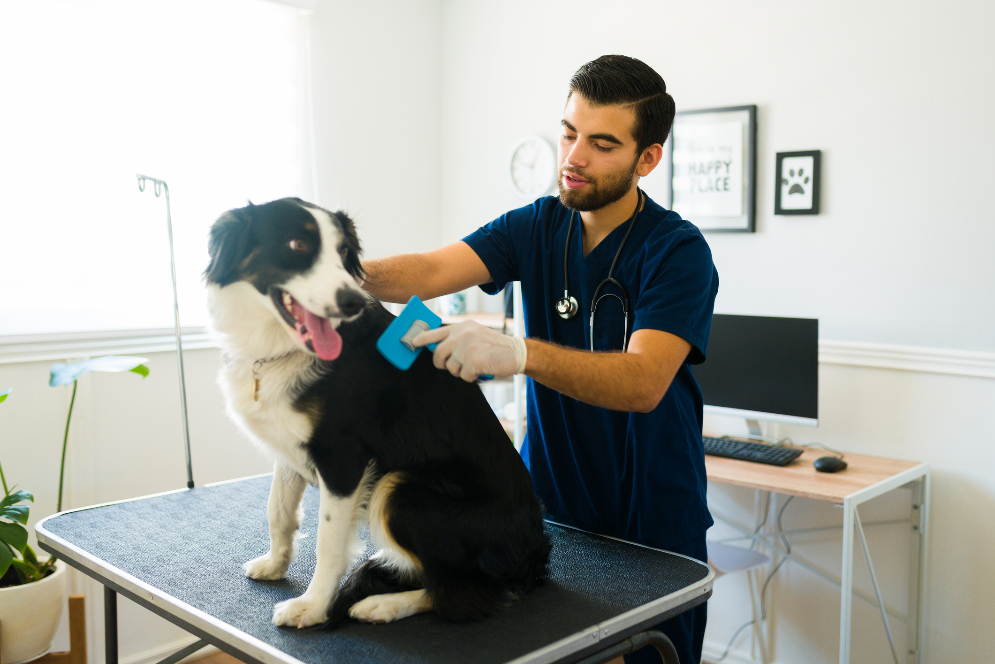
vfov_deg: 37.9
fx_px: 967
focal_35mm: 35
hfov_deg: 54.4
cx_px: 498
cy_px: 332
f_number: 1.8
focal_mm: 35
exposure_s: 1/160
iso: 500
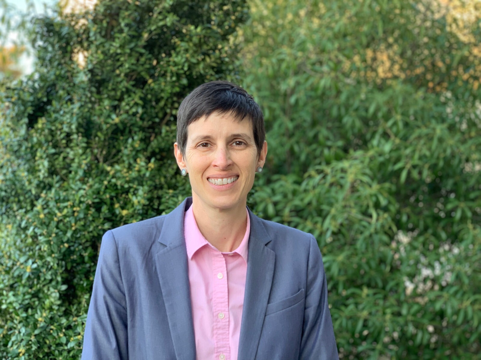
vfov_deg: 28.0
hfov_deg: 36.8
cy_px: 180
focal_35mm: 52
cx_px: 240
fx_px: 723
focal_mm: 6
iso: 50
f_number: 2.4
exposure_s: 1/122
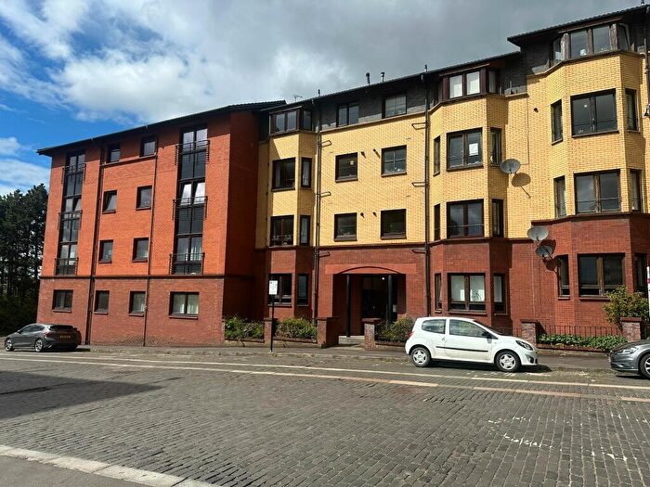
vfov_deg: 56.8
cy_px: 244
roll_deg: -1.1
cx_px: 325
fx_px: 451
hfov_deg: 71.6
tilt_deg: +6.4
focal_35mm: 24
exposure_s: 1/6623
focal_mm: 6.86
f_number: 1.78
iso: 80
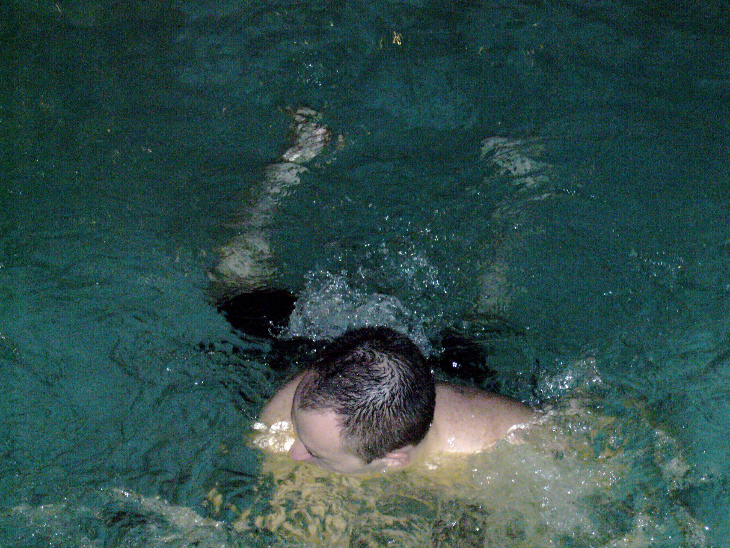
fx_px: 2046
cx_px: 365
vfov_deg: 15.2
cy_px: 274
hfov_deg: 20.2
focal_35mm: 97
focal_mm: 16.1
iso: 400
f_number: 4.8
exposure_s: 1/60
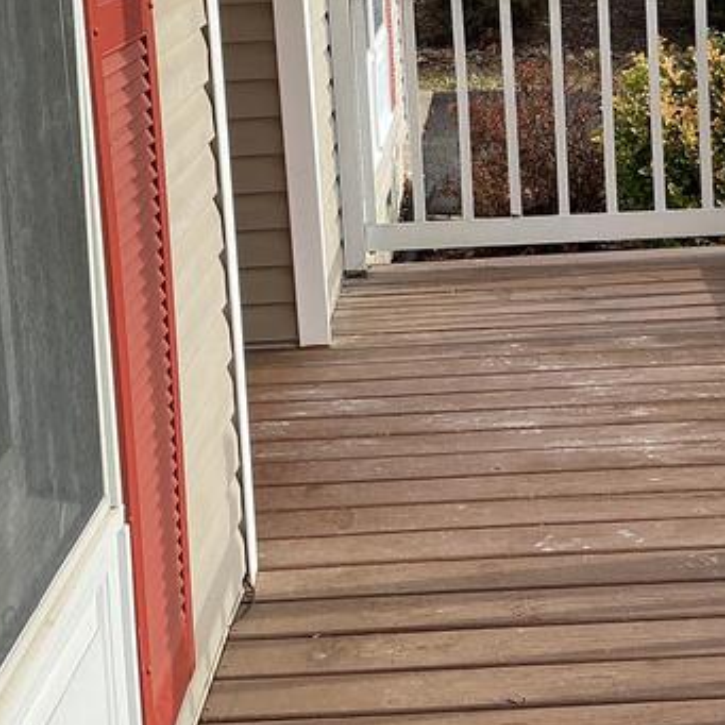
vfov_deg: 22.0
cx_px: 544
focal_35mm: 77
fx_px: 1825
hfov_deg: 22.3
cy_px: 96
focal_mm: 3
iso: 25
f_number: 1.8
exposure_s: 1/586
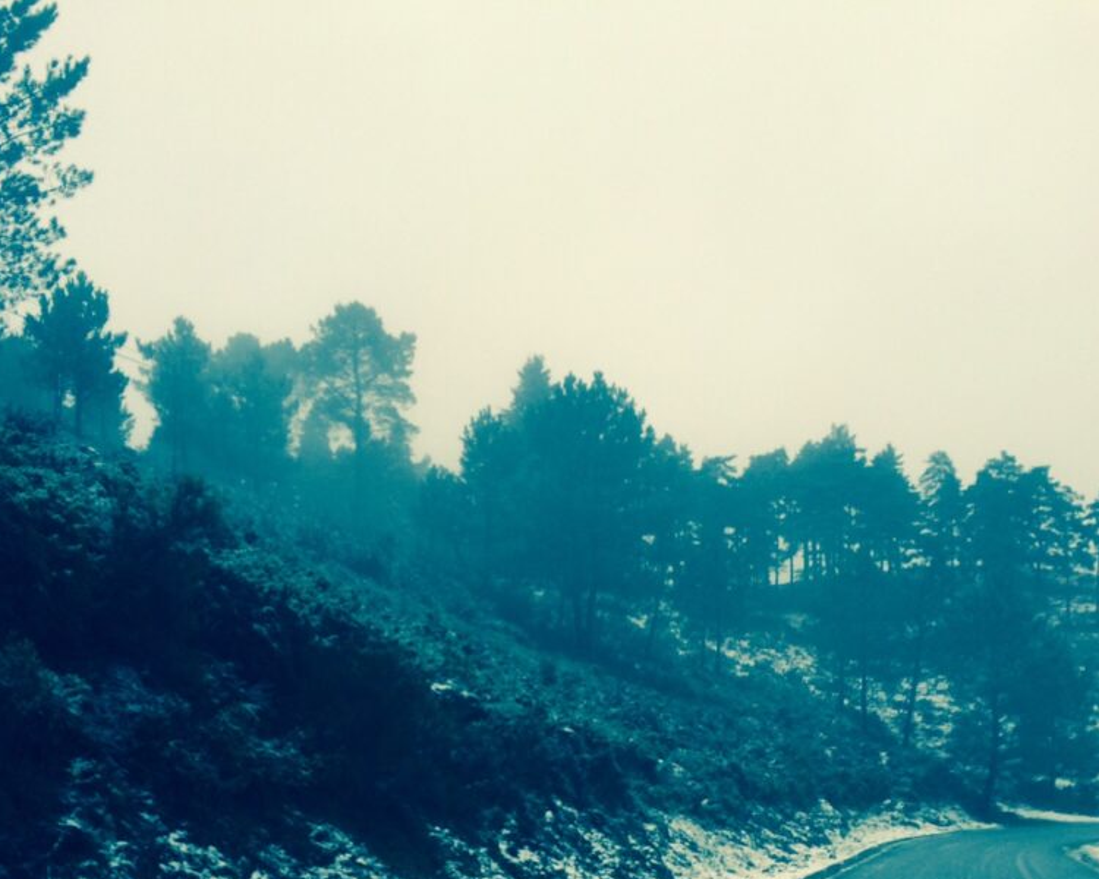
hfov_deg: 45.8
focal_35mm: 40
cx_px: 539
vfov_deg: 35.6
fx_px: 1301
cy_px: 749
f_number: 2.2
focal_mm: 4.12
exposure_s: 1/760
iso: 32
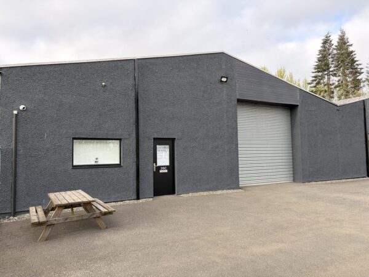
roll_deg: +1.2
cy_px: 138
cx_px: 184
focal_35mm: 26
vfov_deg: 53.1
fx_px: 277
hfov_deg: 67.3
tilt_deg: +3.0
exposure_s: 1/724
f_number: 1.6
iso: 64
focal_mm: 5.96
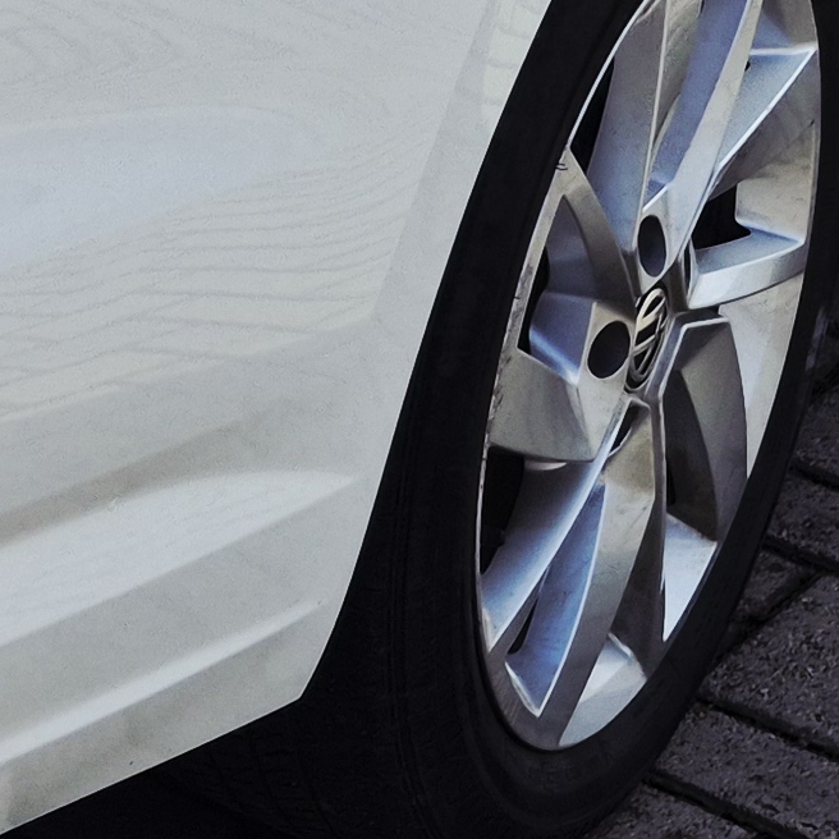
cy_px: -207
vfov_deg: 13.6
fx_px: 3400
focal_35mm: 124
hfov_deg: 13.1
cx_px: -535
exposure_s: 1/2312
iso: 25
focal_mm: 5.4
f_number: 1.8
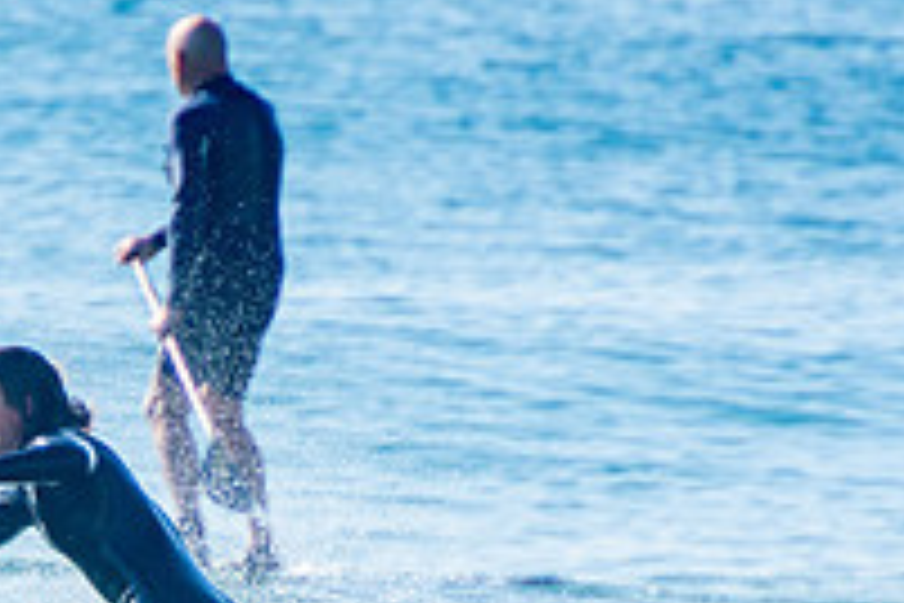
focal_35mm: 1735
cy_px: 830
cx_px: 63
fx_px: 43564
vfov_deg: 0.8
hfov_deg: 1.2
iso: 280
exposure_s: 1/1250
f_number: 5.6
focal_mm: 400
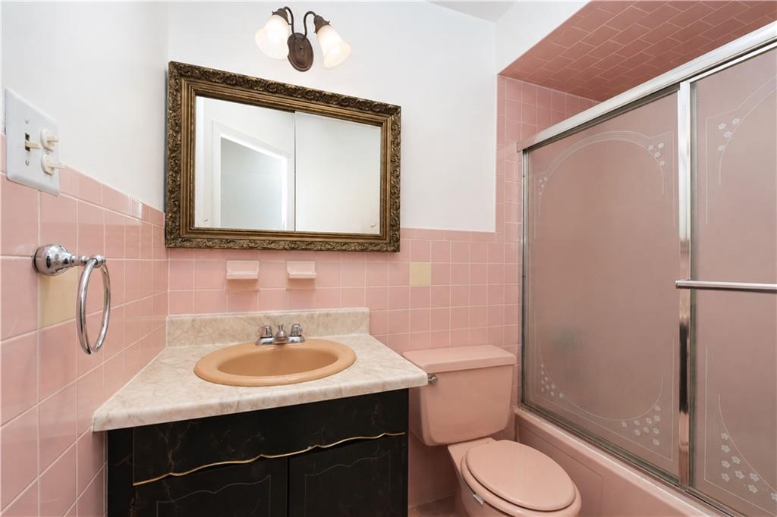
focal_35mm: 15
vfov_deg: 77.3
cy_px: 258
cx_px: 388
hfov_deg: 100.4
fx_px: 324
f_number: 10
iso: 1600
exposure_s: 1/80
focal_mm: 10
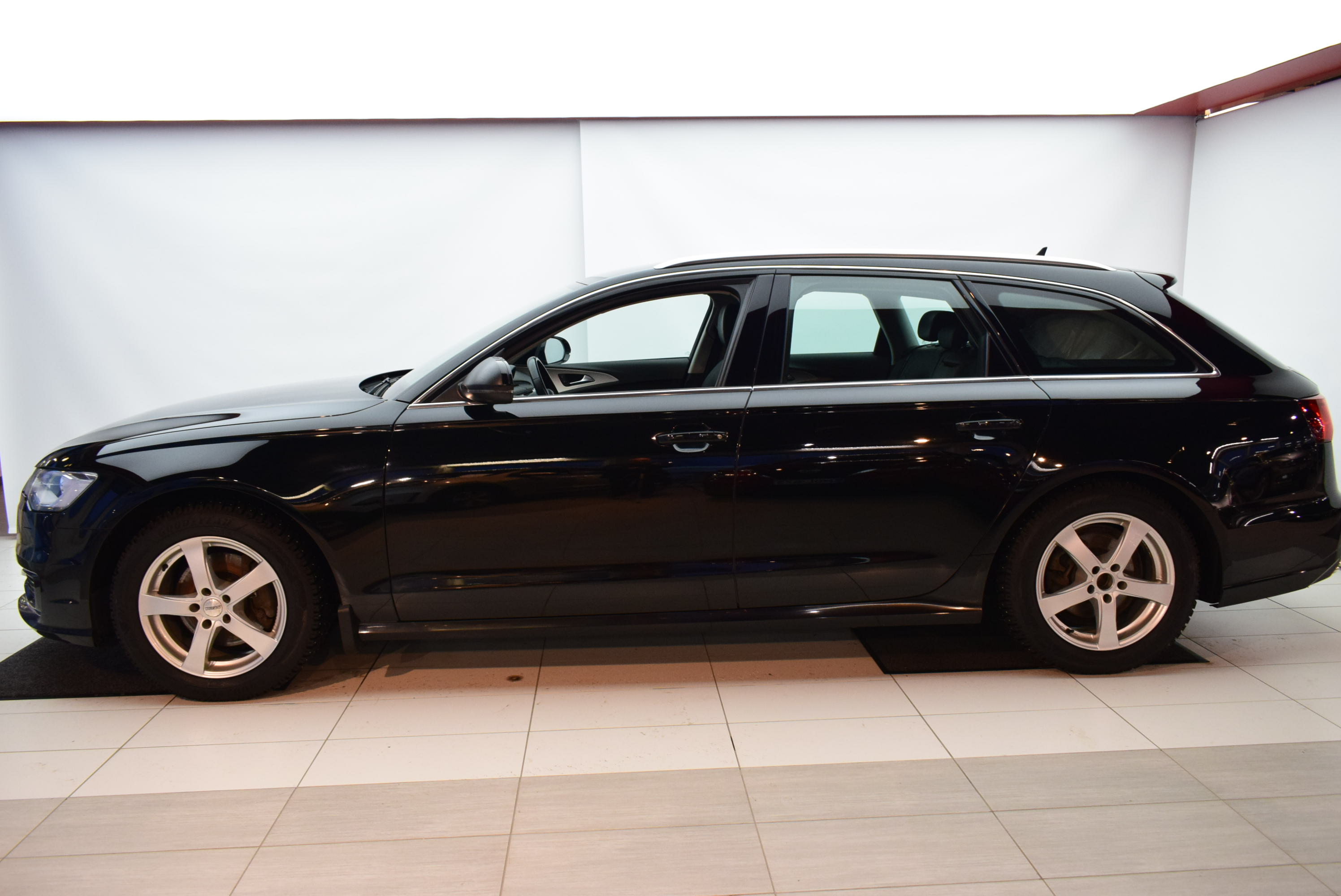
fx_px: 1006
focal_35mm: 27
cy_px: 448
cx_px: 670
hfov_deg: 67.3
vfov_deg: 48.0
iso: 1600
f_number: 5
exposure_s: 1/100
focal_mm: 18
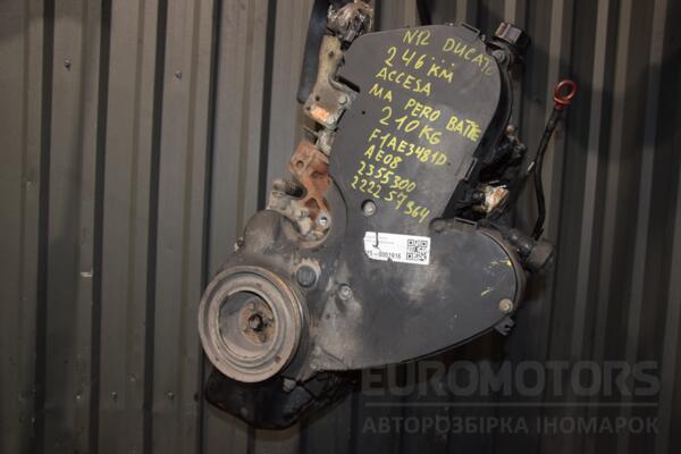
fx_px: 596
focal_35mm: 32
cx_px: 340
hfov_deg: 59.5
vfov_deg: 41.7
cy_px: 227
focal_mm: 21
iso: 800
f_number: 5
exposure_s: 1/60
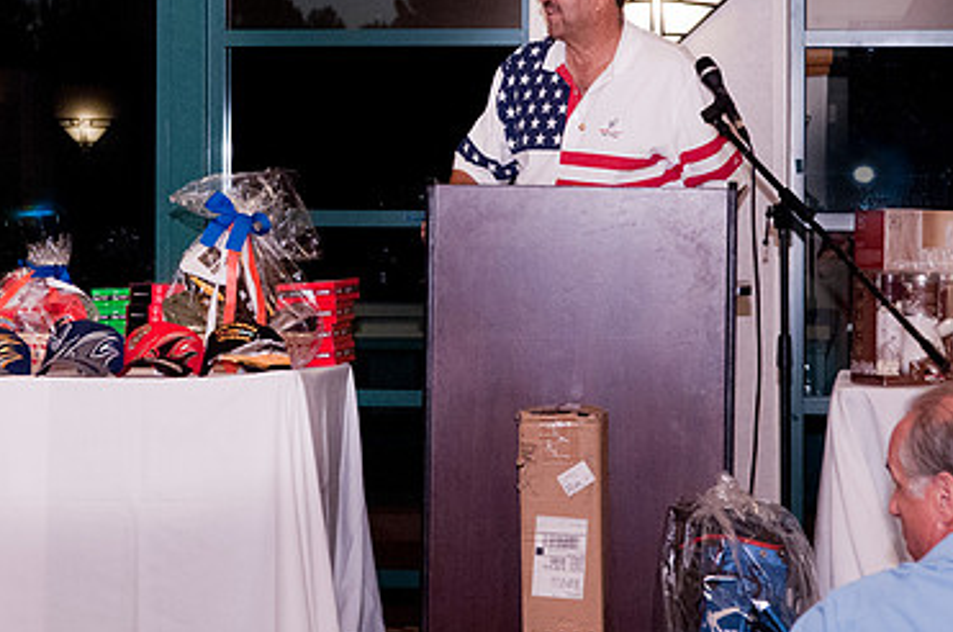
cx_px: 455
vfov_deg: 11.2
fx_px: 3224
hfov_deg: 16.8
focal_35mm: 122
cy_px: 186
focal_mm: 52
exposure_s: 1/100
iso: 1250
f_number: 5
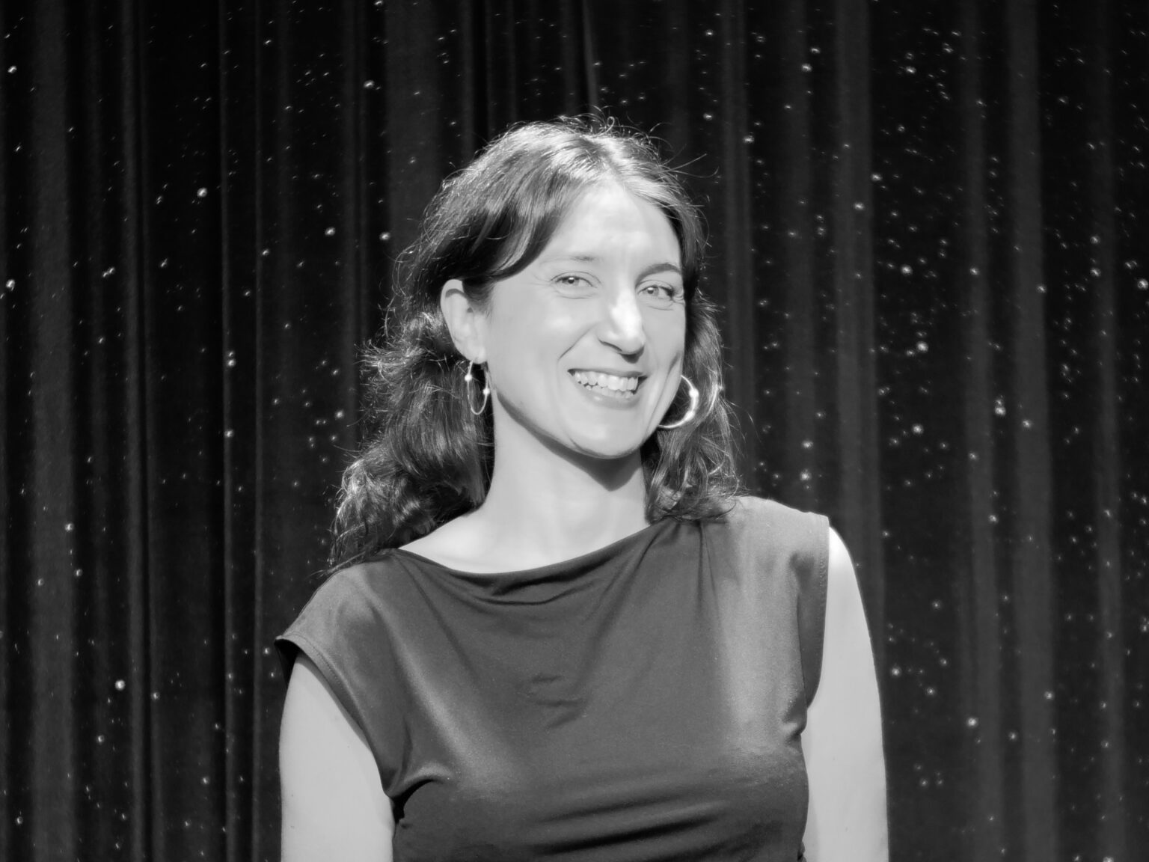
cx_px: 574
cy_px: 431
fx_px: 1660
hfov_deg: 38.2
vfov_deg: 29.1
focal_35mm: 50
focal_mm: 25
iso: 640
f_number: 1.2
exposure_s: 1/60
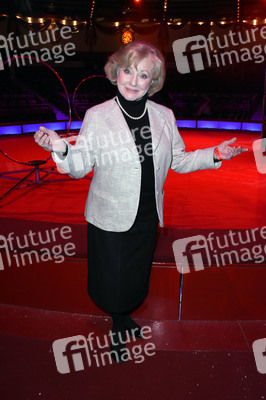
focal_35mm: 30
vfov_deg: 62.0
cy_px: 200
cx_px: 133
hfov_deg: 43.5
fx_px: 333
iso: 2500
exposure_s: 1/125
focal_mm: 20
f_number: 6.3
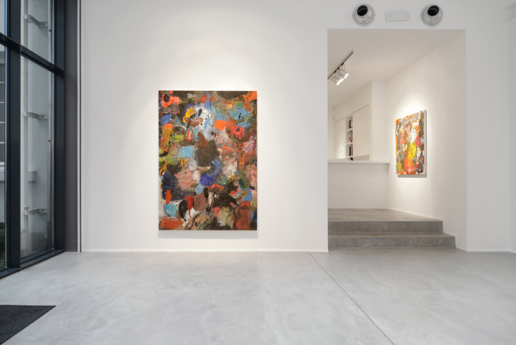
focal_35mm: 22
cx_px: 258
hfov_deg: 78.6
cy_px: 172
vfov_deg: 57.3
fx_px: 315
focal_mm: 22
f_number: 7.1
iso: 100
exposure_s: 1/2.5
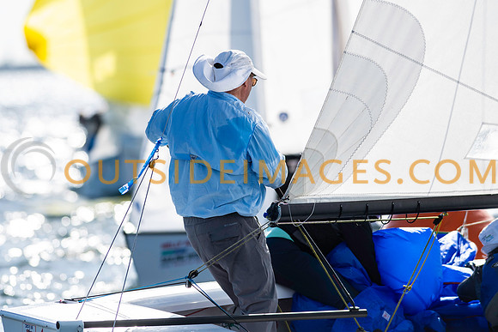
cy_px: 166
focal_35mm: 450
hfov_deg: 4.6
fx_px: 6226
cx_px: 249
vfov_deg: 3.1
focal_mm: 300
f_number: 5
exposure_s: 1/2500
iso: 200
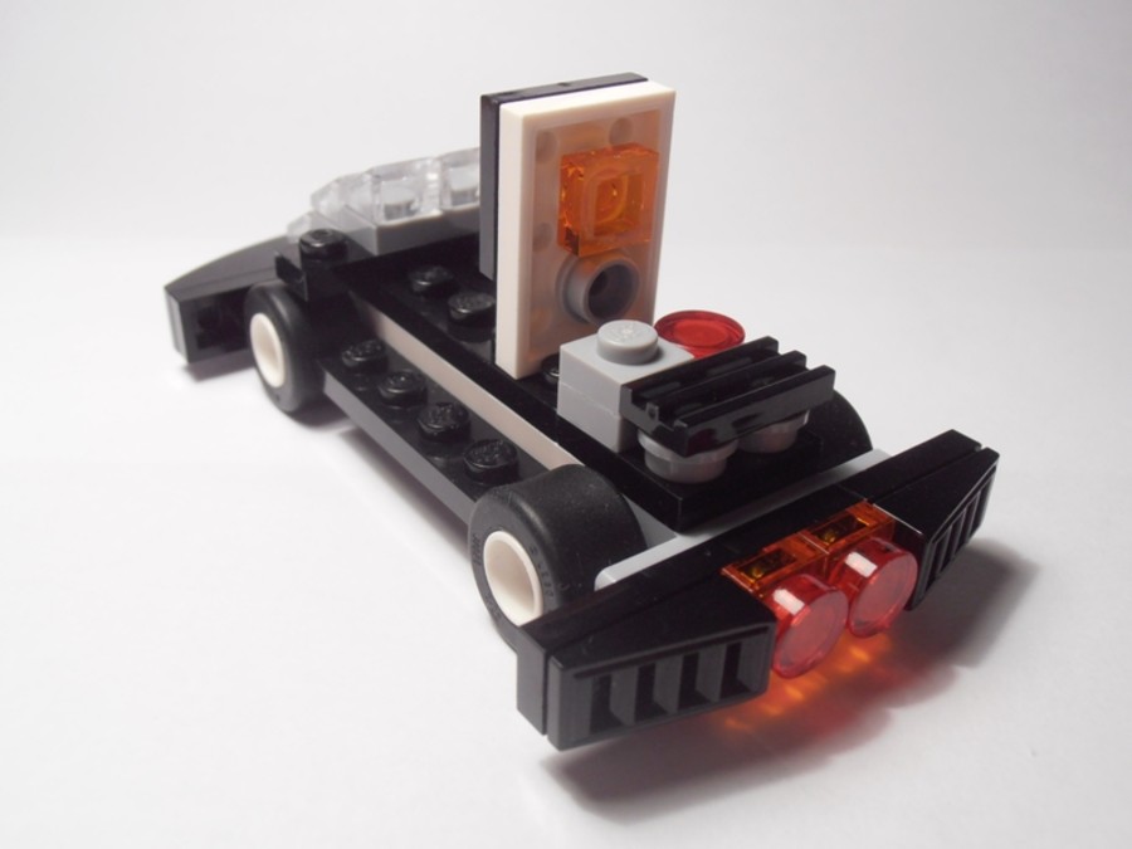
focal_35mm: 37
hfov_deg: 50.1
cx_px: 566
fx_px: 1210
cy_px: 424
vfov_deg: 38.7
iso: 100
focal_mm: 6.61
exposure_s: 1/40
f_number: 3.9
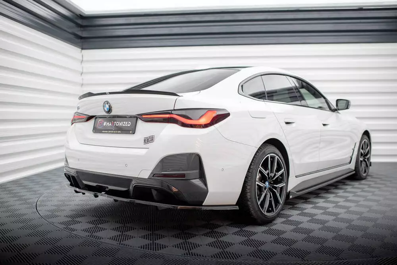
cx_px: 198
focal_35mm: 35
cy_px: 132
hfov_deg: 54.2
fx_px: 388
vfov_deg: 37.7
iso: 500
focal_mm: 35
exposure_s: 1/125
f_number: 2.5
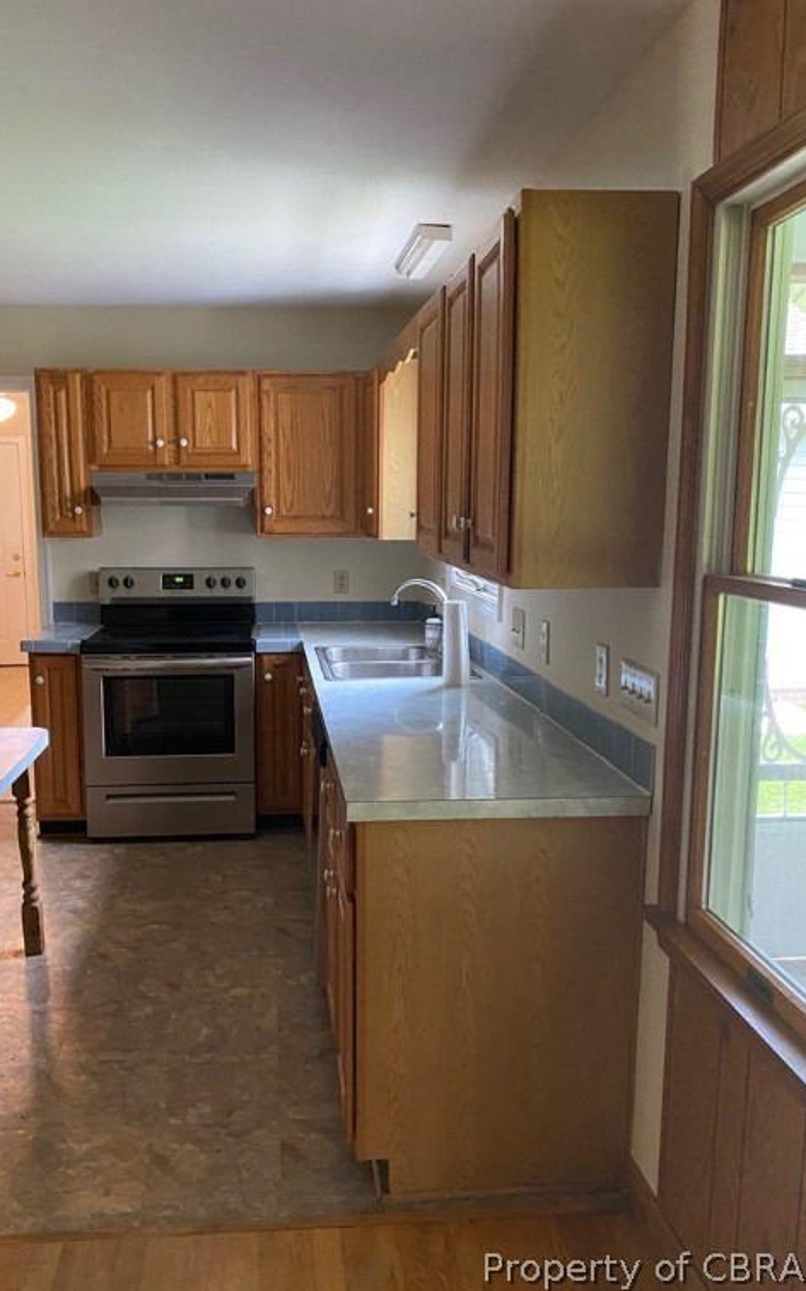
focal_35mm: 28
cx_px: 347
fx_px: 985
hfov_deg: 44.4
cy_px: 640
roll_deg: -0.2
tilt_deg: -8.7
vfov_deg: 66.5
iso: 400
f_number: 1.8
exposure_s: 1/40
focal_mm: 4.25
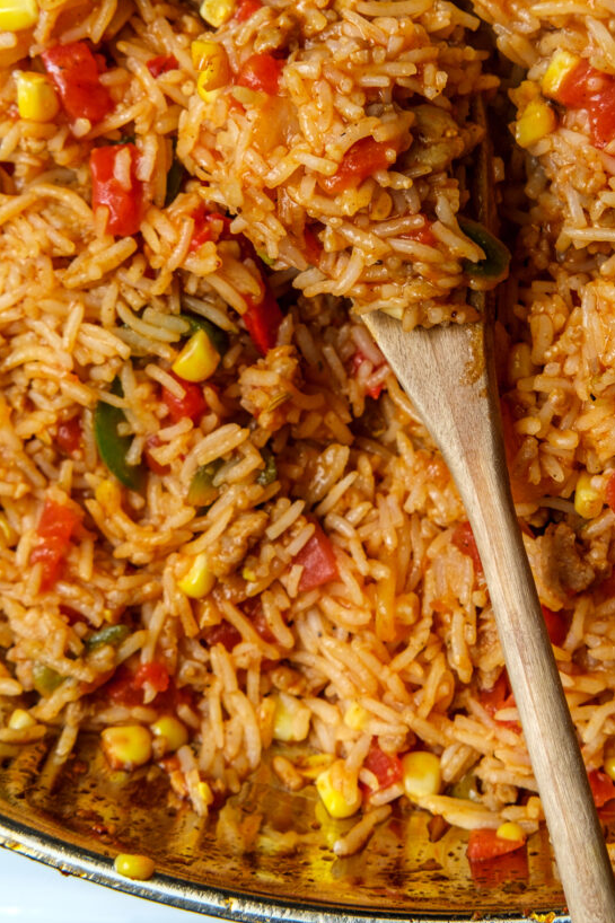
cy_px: 381
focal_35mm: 70
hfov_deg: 19.4
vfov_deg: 28.8
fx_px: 1794
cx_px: 405
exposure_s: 1/125
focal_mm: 35
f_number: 8
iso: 200
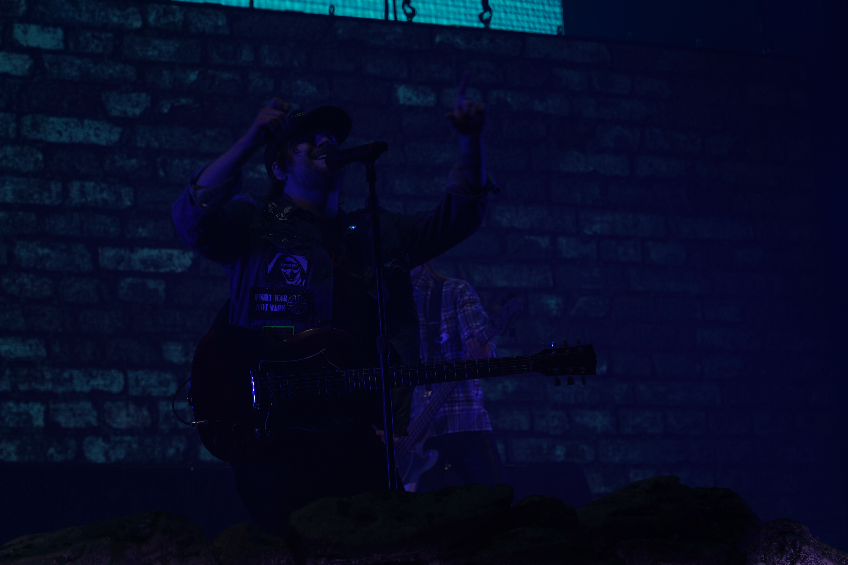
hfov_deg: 19.5
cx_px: 424
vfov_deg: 13.0
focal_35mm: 105
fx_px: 2473
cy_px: 282
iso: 100
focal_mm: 105
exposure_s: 1/320
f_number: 6.3
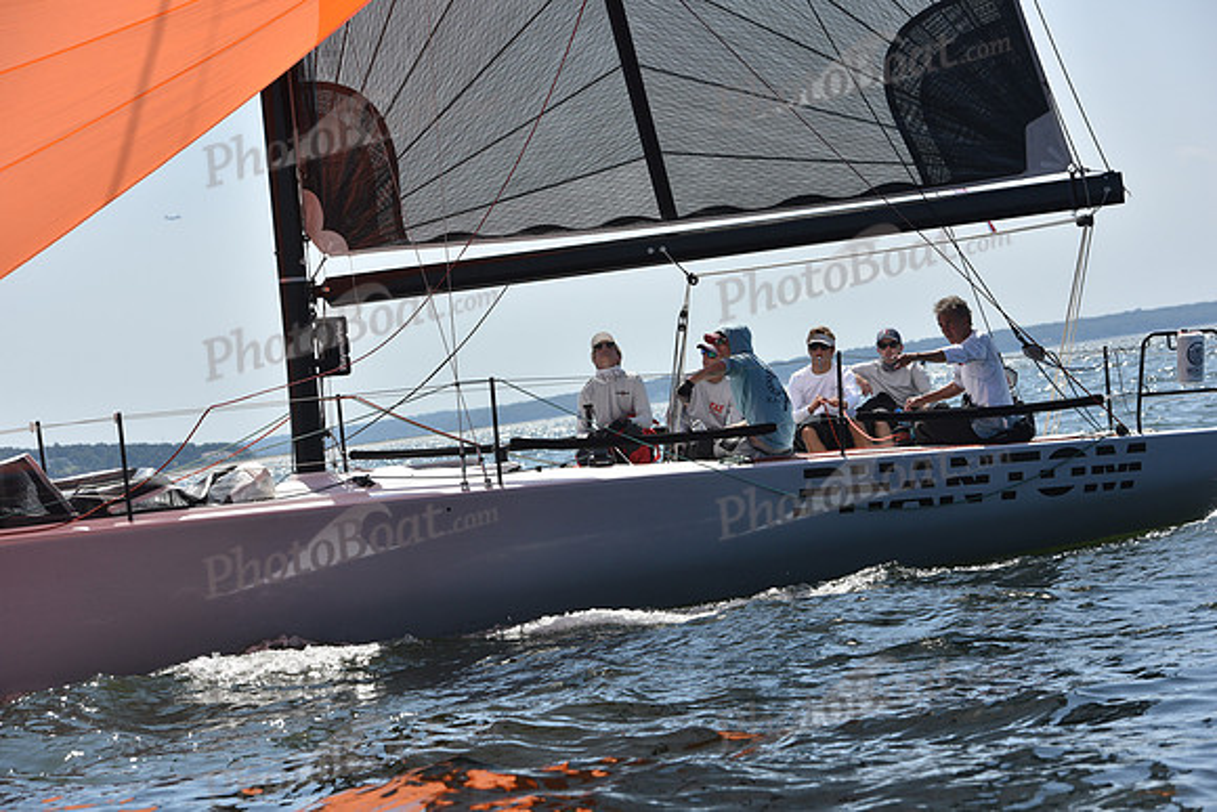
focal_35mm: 116
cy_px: 406
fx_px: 3922
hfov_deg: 17.6
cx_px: 608
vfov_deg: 11.8
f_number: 8
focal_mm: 116
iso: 250
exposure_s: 1/1250
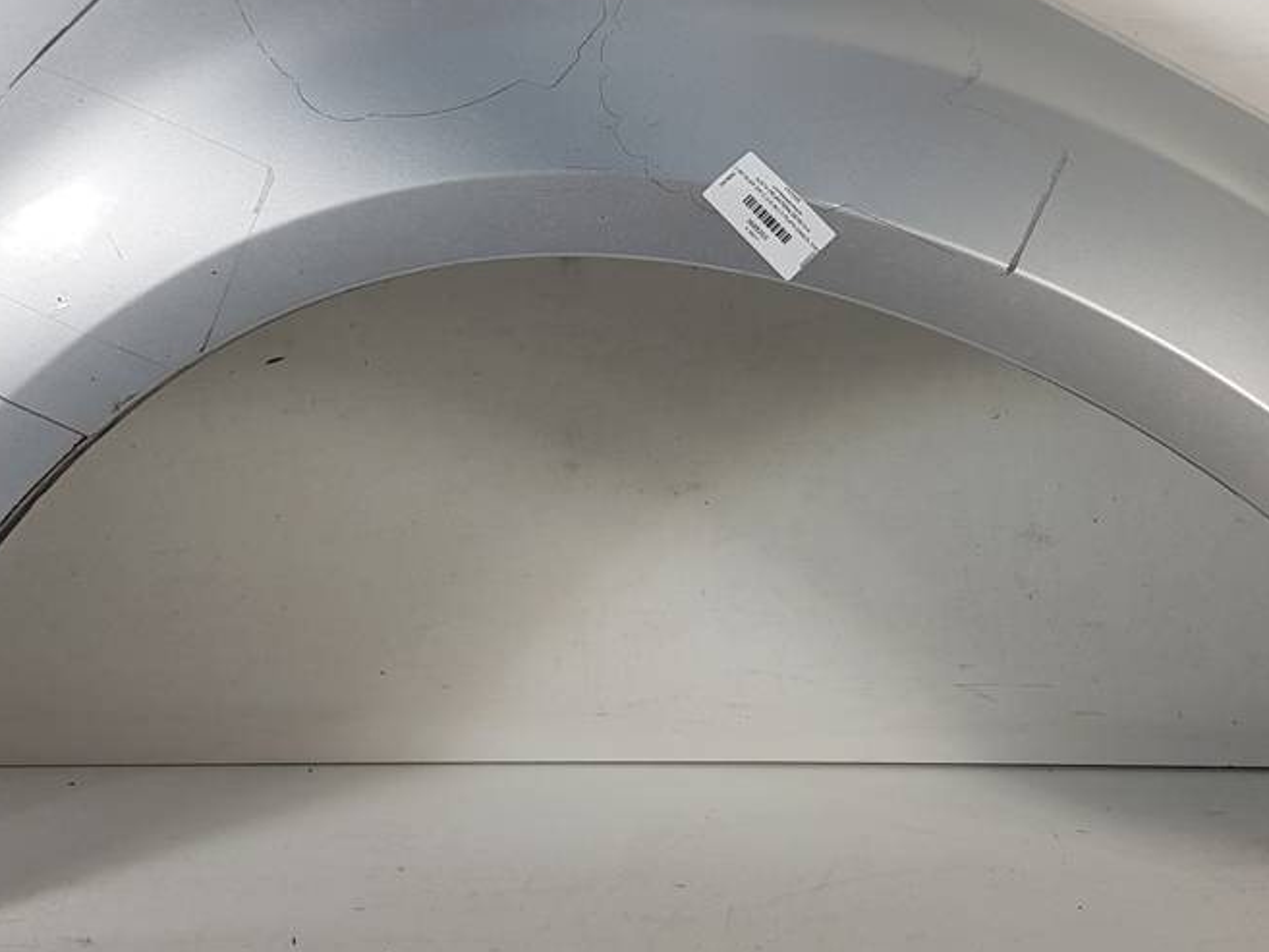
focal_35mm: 57
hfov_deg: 33.7
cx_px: 720
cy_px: 147
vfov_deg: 25.1
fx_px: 2090
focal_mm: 4.2
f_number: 1.7
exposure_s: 1/112
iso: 40
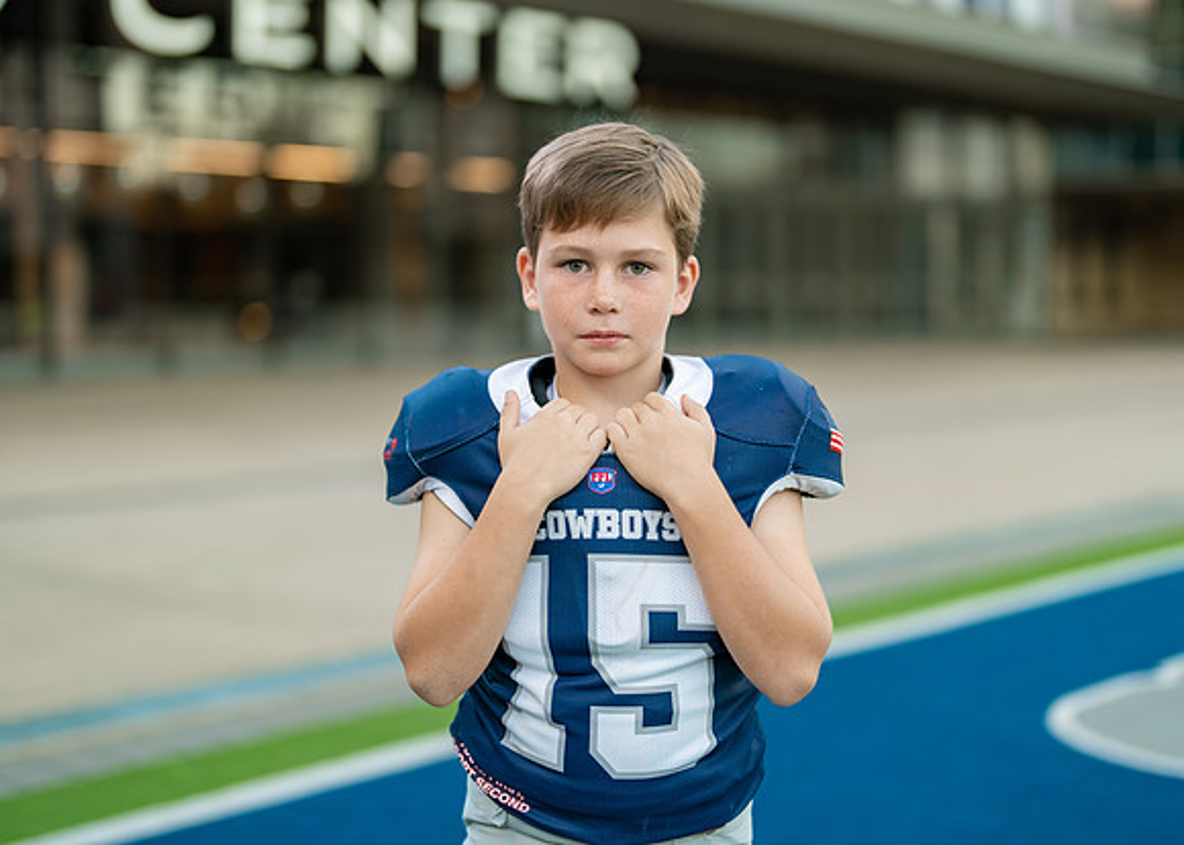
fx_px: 1865
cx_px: 612
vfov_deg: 25.5
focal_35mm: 55
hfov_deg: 35.2
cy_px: 400
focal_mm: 50
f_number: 1.2
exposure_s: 1/400
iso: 160
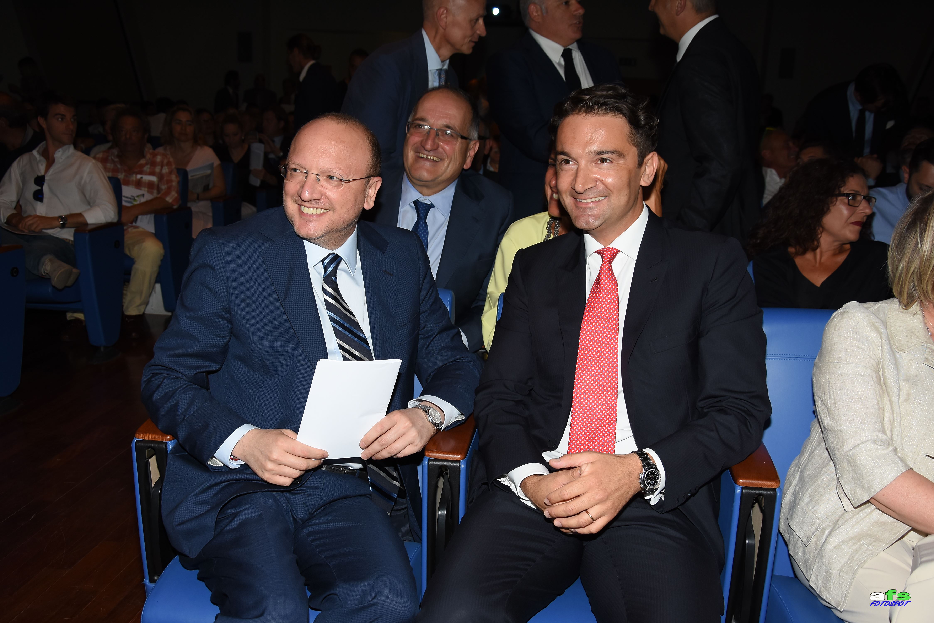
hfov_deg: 51.3
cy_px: 312
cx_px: 467
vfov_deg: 35.5
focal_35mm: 38
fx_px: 973
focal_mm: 25
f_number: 5.6
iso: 400
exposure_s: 1/60
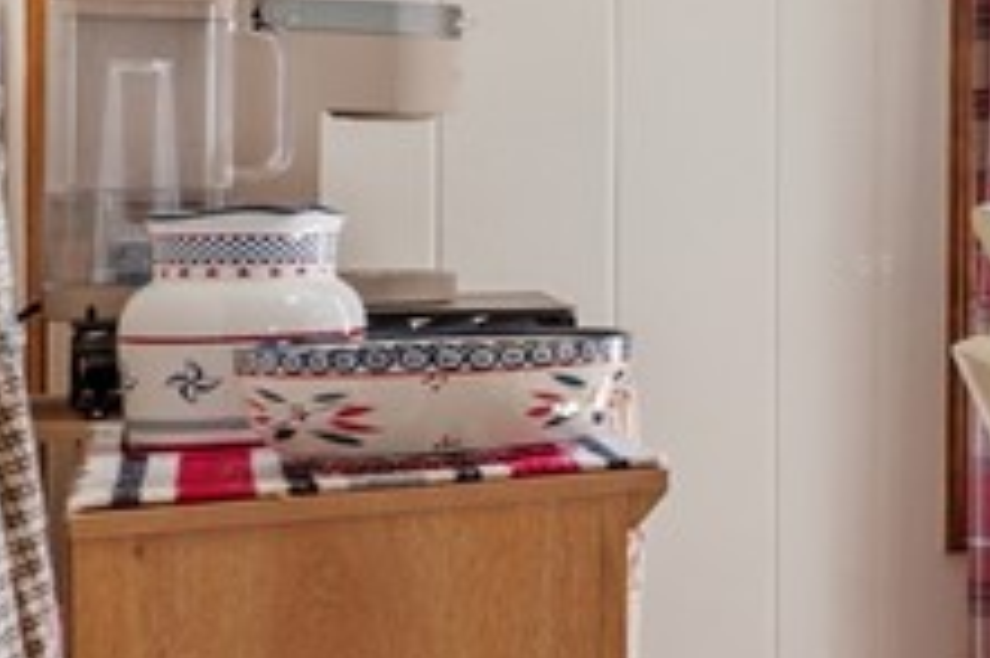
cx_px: 2296
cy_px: 226
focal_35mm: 69
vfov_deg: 19.6
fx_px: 1896
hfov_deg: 15.9
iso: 100
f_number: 8
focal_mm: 14
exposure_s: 1.3
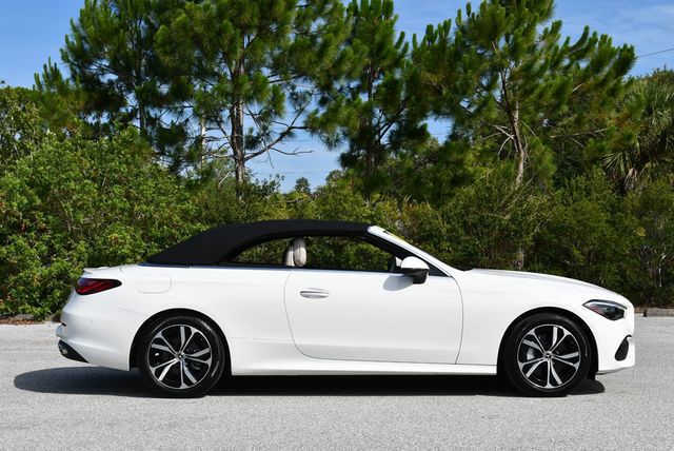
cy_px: 226
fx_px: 1049
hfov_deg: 35.6
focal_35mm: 56
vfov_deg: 24.2
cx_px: 337
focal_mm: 28
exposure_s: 1/320
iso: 100
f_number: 9
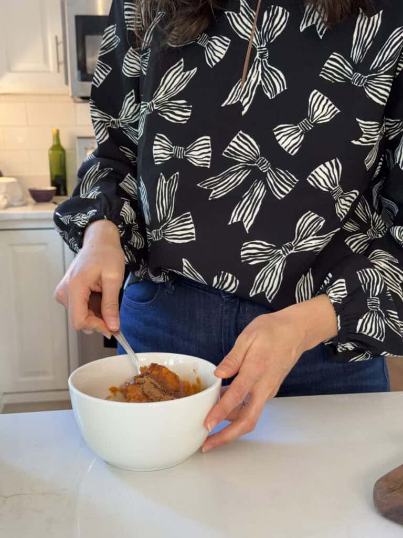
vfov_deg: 39.7
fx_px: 745
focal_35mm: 48
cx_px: 202
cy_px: 269
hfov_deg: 30.3
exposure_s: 1/40
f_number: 1.8
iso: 320
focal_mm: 6.8
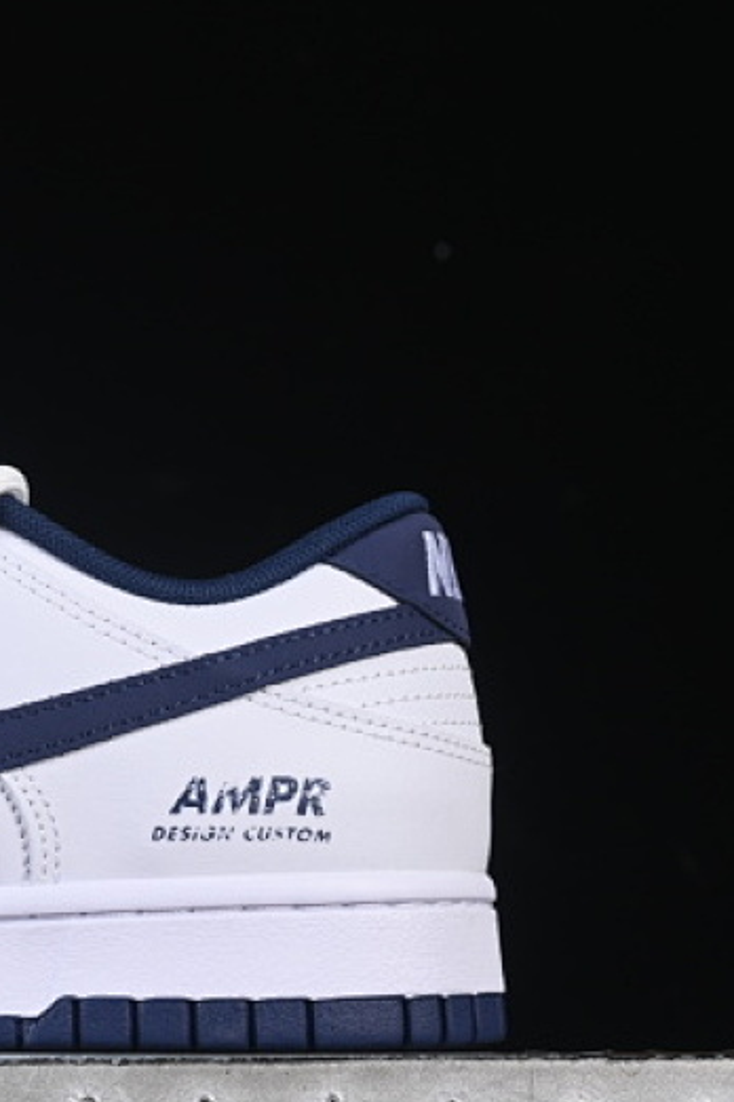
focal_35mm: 155
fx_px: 4746
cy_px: 584
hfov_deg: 8.7
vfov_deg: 13.3
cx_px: -304
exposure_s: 1/80
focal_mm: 50
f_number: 8
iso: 160
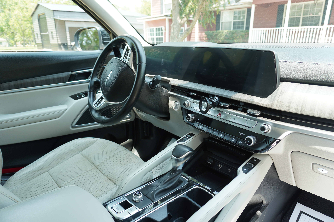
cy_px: 111
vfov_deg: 53.1
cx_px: 167
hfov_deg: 73.7
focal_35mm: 24
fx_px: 223
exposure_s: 1/50
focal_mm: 16
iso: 100
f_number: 4.5
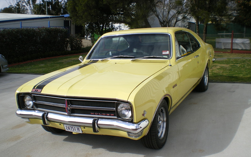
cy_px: 80
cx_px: 125
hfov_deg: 50.4
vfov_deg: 32.8
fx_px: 267
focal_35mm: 39
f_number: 4.6
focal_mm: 6.3
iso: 50
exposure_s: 1/500
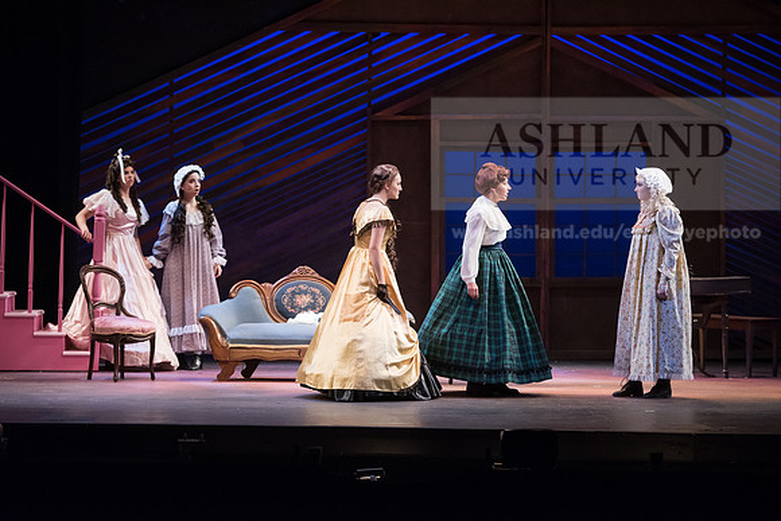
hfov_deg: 17.1
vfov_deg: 11.4
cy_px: 260
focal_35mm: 120
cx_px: 390
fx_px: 2604
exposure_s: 1/400
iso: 3200
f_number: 3.5
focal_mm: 120
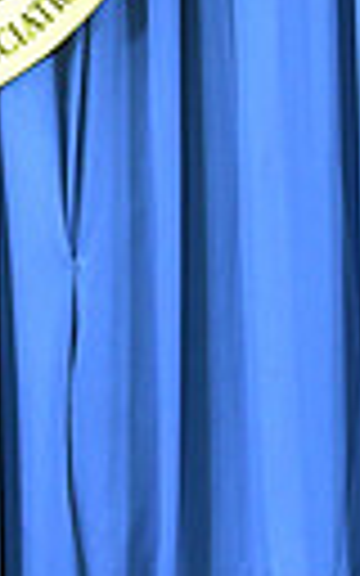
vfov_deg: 8.3
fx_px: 3972
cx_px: 1264
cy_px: 207
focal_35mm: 253
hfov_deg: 4.8
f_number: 5
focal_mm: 55
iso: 3200
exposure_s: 1/160
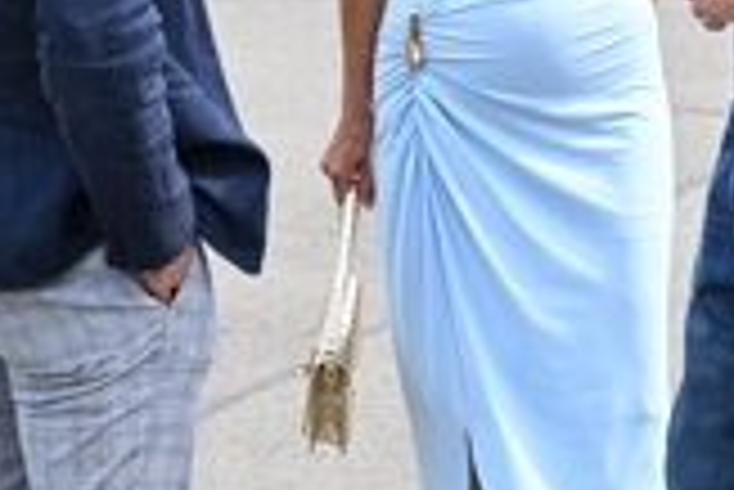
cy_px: 274
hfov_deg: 9.2
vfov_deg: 6.1
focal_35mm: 224
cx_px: 509
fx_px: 4571
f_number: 4.5
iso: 800
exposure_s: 1/2000
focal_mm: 53
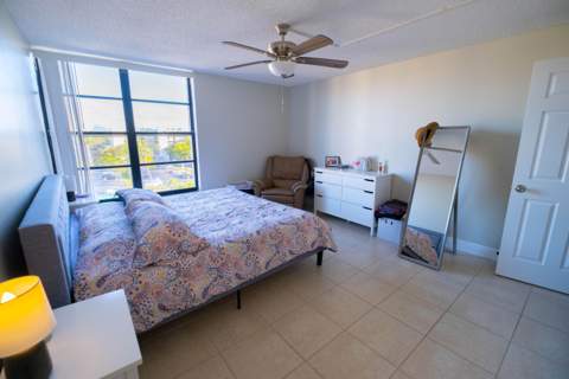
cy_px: 190
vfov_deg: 73.7
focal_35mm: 16
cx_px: 284
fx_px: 253
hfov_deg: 96.7
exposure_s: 1/125
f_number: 4
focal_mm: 10.5
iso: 200
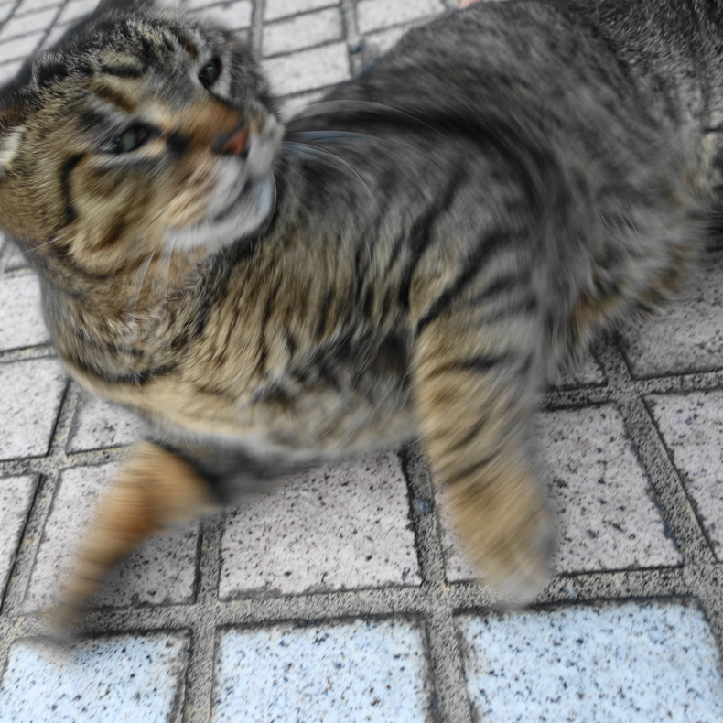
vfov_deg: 52.5
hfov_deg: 51.0
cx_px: 210
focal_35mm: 31
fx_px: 733
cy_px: 365
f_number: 2.8
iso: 125
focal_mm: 8.8
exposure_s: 1/60
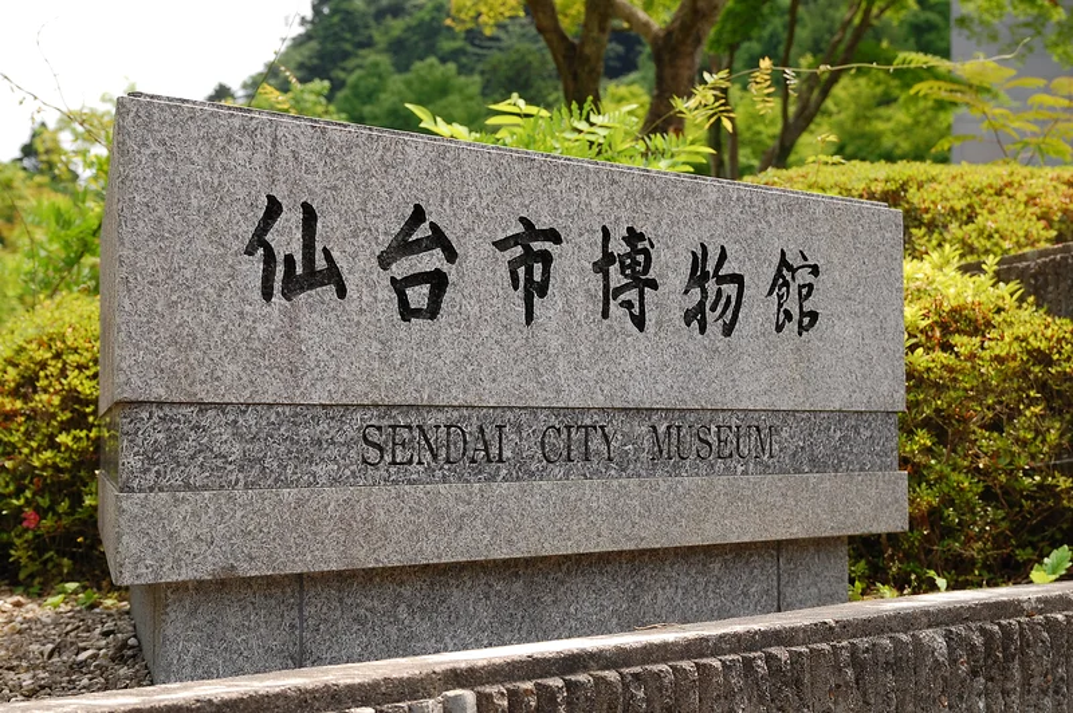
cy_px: 356
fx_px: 1966
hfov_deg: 30.5
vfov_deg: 20.6
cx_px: 536
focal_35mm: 66
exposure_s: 1/400
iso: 200
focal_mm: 44
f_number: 6.3
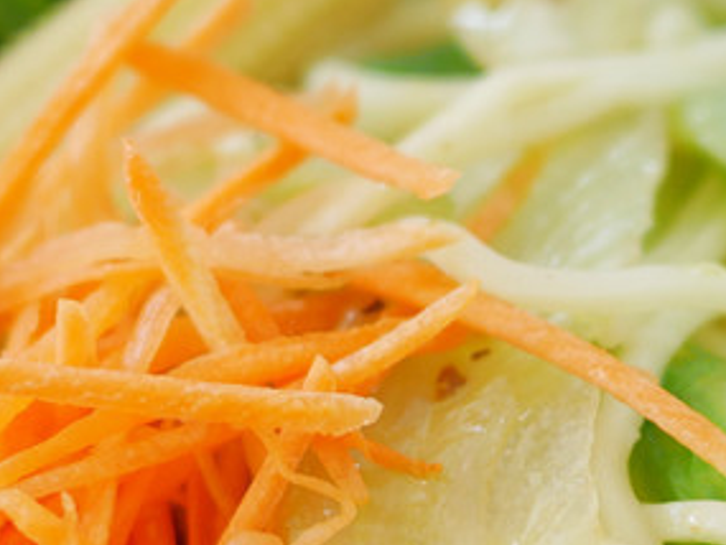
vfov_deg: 14.5
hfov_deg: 19.6
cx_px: 494
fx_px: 2098
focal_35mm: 100
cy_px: 556
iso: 200
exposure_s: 1/125
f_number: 1.7
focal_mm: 15
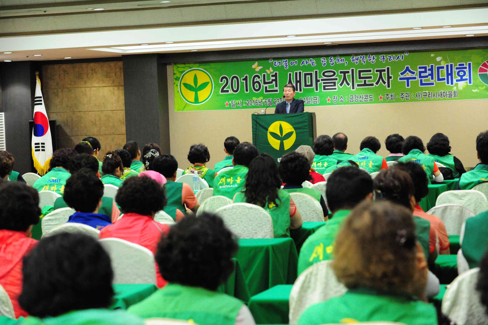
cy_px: 162
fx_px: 1383
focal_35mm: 102
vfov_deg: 13.4
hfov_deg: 20.0
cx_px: 244
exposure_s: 1/60
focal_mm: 102
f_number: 7.1
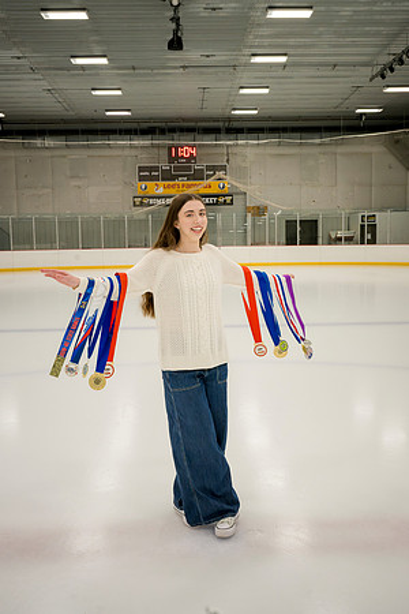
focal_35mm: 37
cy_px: 307
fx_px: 630
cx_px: 204
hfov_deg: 35.9
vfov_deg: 51.9
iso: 3200
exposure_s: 1/250
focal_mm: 37
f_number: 8
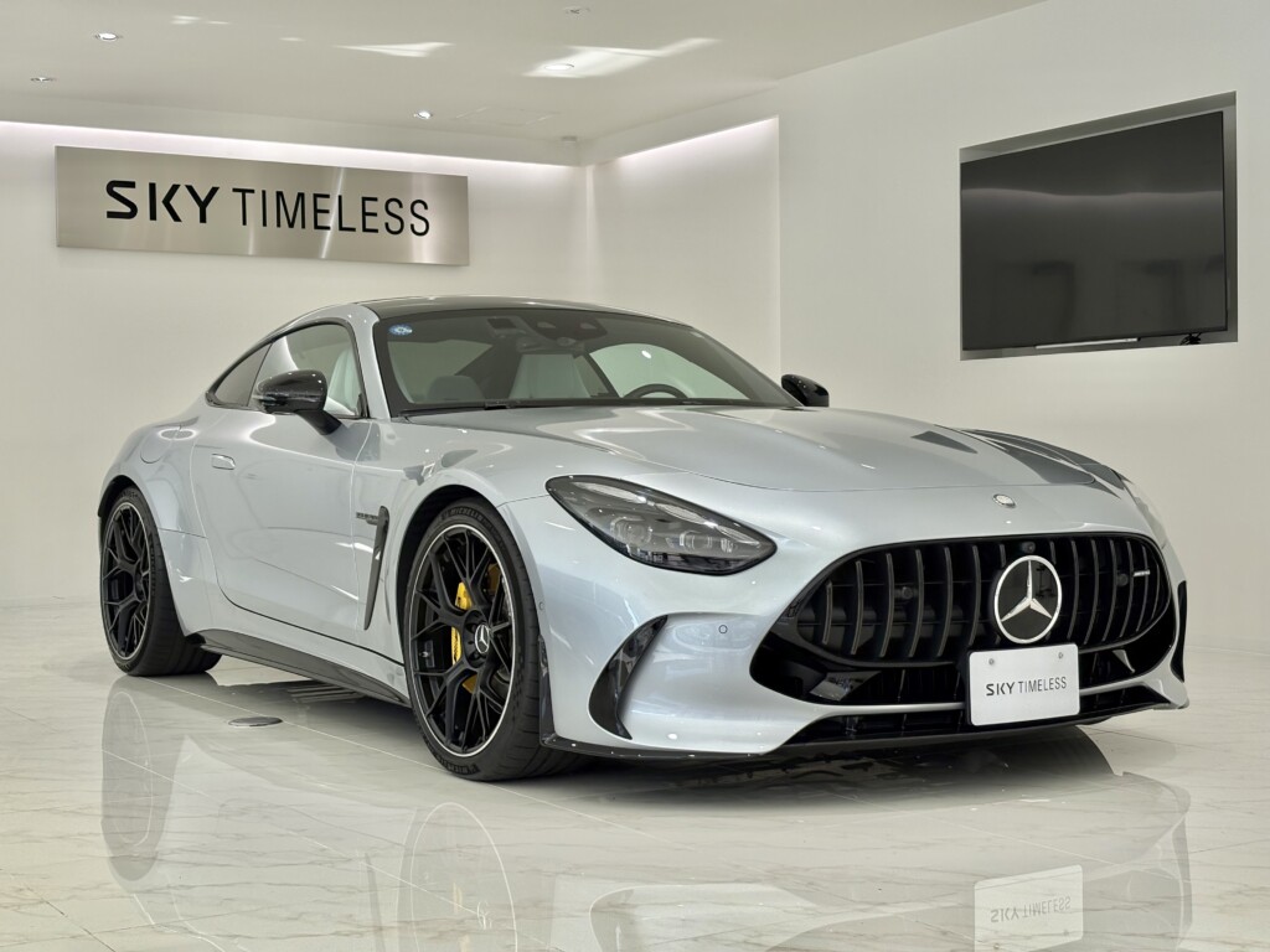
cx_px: 635
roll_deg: +1.2
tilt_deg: -1.2
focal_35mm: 52
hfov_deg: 36.8
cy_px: 476
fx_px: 1908
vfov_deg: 28.0
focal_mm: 5.96
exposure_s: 1/576
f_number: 1.6
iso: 50
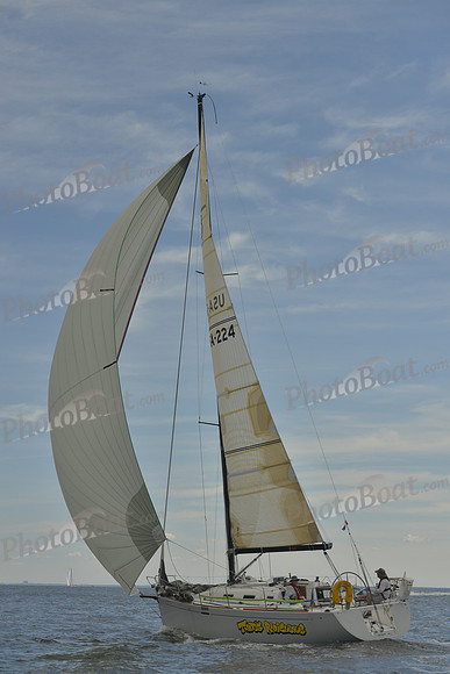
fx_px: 1312
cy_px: 337
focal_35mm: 70
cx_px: 225
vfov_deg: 28.8
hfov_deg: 19.5
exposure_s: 1/640
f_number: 7.1
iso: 200
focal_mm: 70
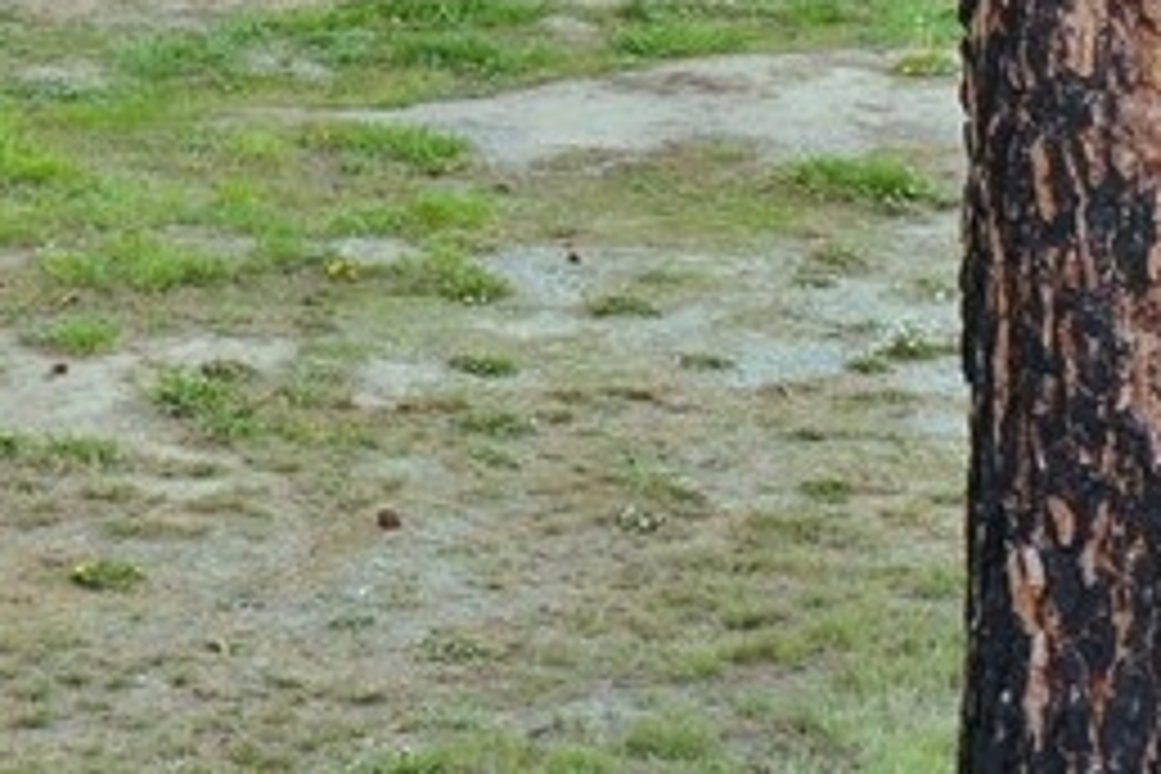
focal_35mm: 184
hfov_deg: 10.5
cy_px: -236
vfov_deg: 7.4
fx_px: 5934
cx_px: -970
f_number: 4.5
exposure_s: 1/160
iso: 100
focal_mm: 10.26
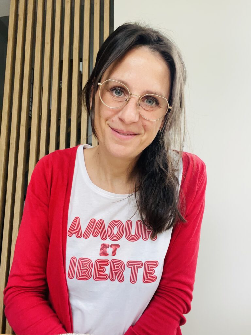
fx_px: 290
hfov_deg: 46.8
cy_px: 168
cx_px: 126
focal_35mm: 30
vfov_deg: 60.0
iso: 125
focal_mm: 2.71
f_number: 2.2
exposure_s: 1/60
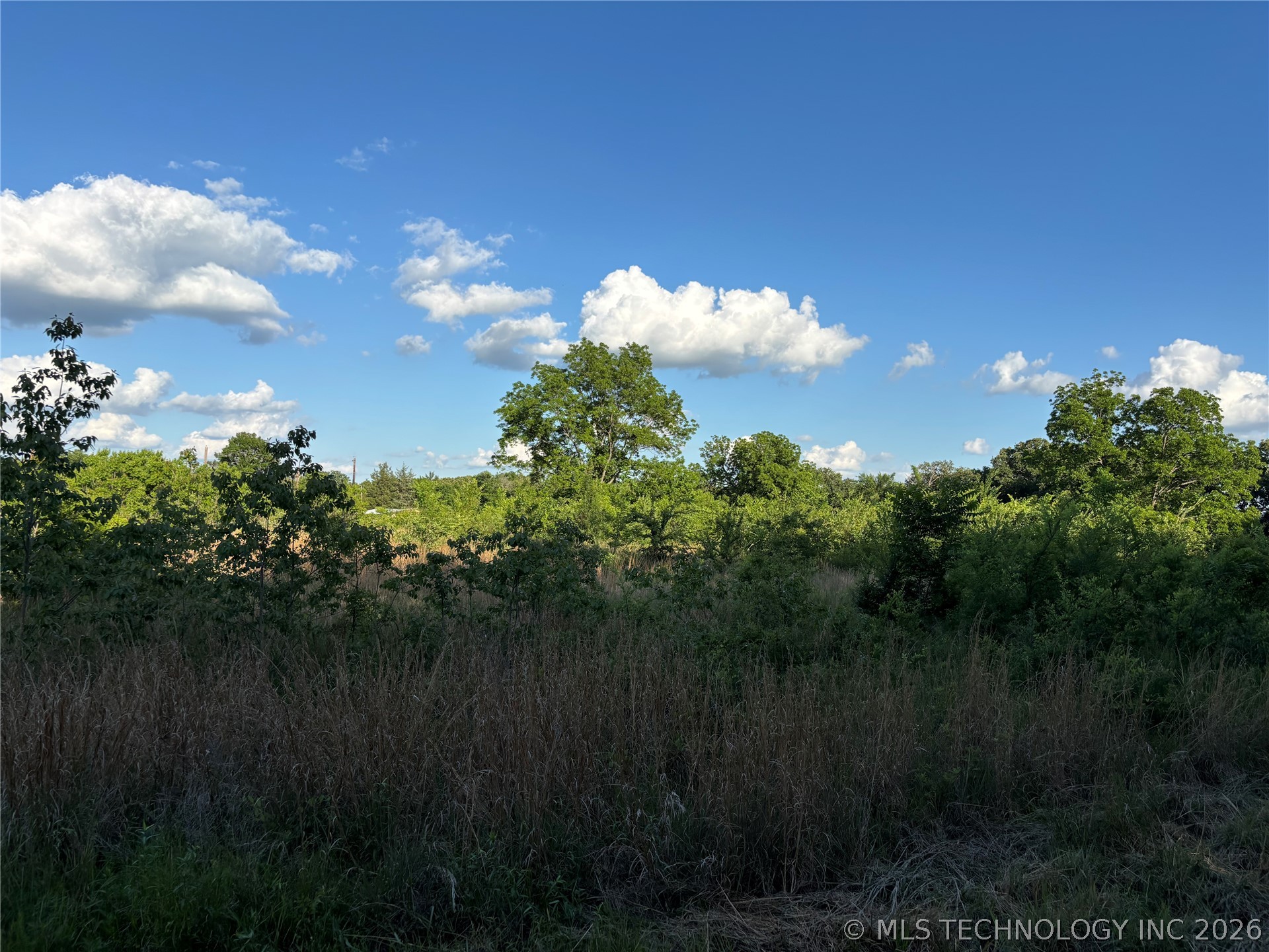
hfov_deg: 67.3
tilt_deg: +3.0
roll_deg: -1.8
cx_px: 634
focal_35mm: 26
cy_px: 476
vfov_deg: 53.1
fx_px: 953
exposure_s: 1/2933
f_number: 1.6
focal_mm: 5.96
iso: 50
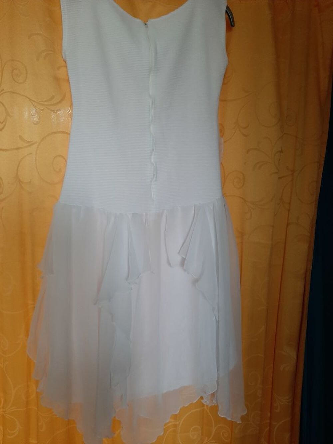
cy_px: 222
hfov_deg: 53.1
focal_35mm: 26
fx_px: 333
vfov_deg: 67.3
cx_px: 166
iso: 200
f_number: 1.7
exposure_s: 1/33
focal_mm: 3.93
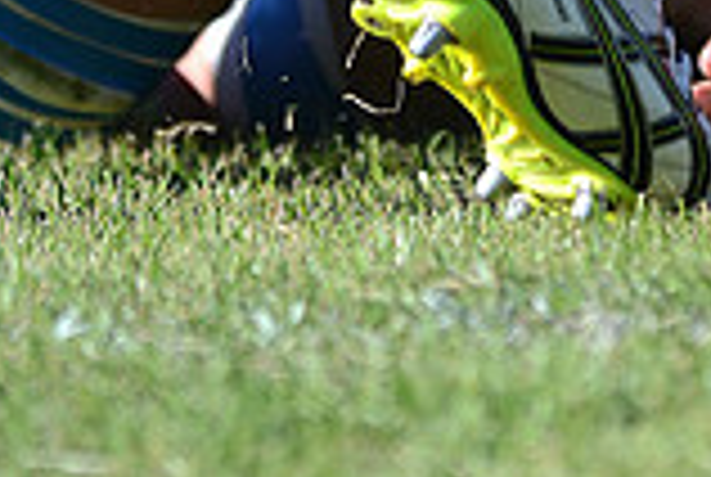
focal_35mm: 1538
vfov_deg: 0.9
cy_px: -389
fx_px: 30432
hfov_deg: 1.3
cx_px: 990
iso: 400
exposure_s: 1/2000
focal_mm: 420
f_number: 4
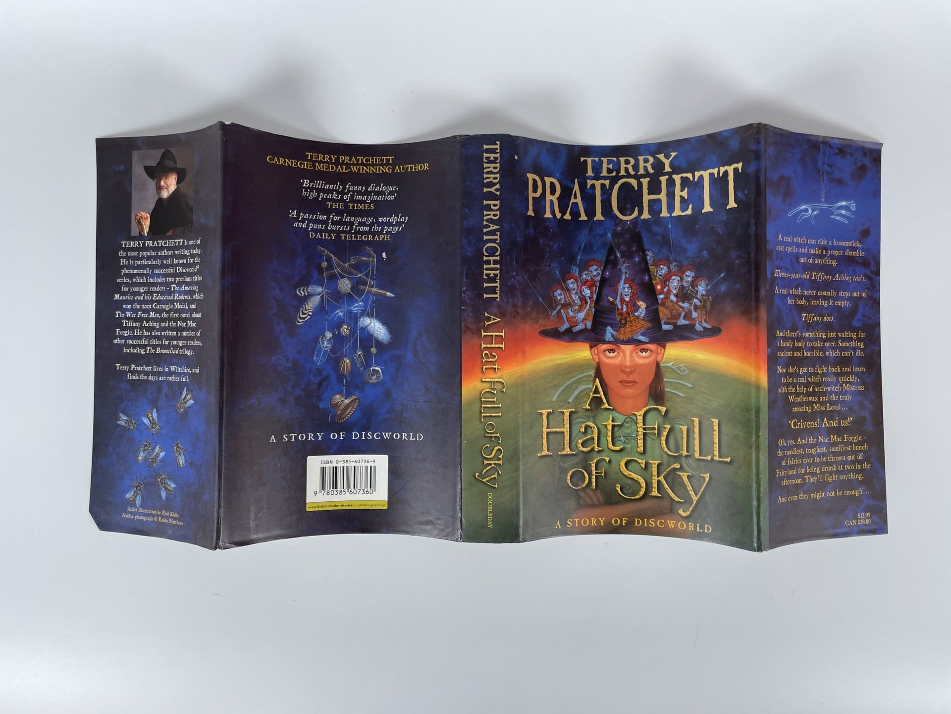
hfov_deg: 67.3
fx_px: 714
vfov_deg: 53.1
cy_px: 357
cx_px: 476
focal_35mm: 26
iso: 50
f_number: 1.6
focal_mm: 4.2
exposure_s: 1/100
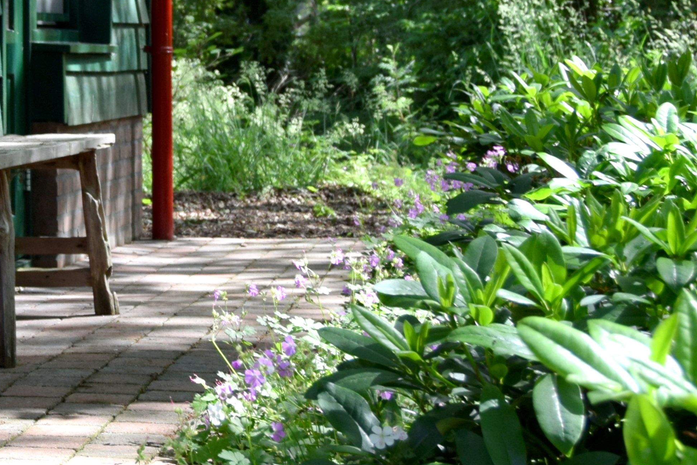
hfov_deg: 16.2
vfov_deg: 11.0
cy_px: 82
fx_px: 2411
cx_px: 38
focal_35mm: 125
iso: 200
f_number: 5.6
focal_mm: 27
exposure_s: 1/180
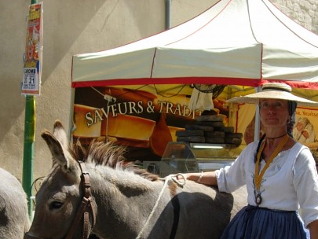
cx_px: 144
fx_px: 689
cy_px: 235
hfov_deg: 26.0
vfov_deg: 19.1
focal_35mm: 75
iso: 64
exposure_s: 1/836
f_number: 2.8
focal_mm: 7.8
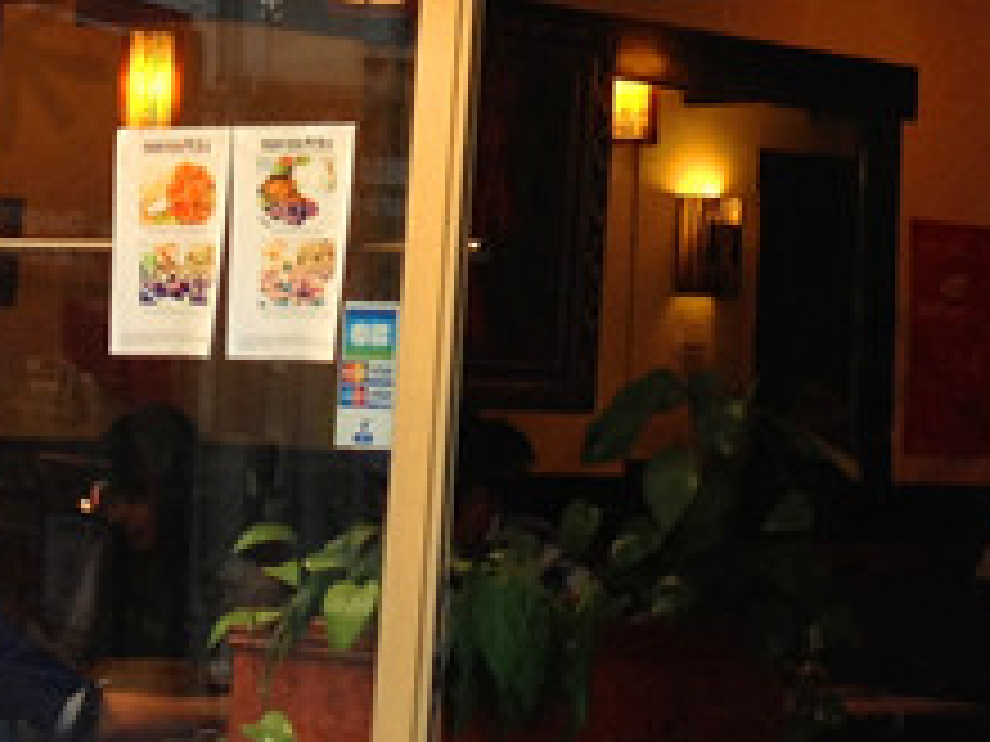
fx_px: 2917
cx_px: 292
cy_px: -252
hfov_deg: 19.2
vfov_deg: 13.9
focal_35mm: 102
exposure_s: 1/60
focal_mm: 4.28
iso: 50
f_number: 2.4
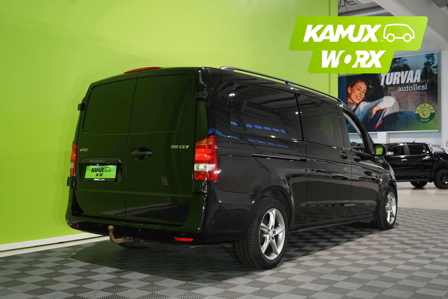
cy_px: 150
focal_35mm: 38
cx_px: 224
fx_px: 473
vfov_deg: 35.1
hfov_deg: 50.7
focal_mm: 38
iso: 800
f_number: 5.6
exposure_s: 1/30
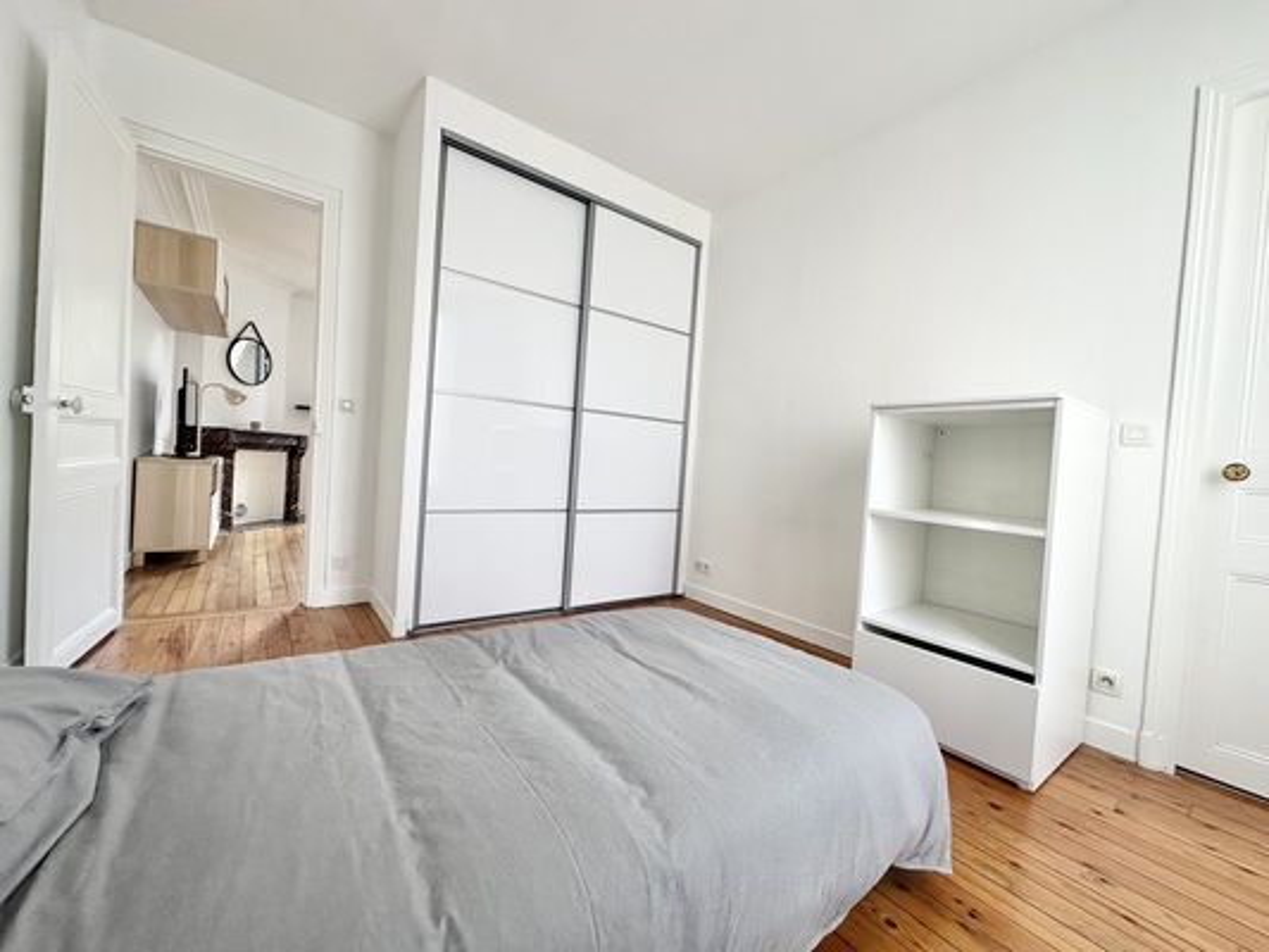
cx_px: 634
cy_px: 476
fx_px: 513
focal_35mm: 14
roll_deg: -4.1
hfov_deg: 102.1
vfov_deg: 85.7
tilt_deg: -1.0
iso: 100
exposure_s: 1/99
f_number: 2.2
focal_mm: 2.22
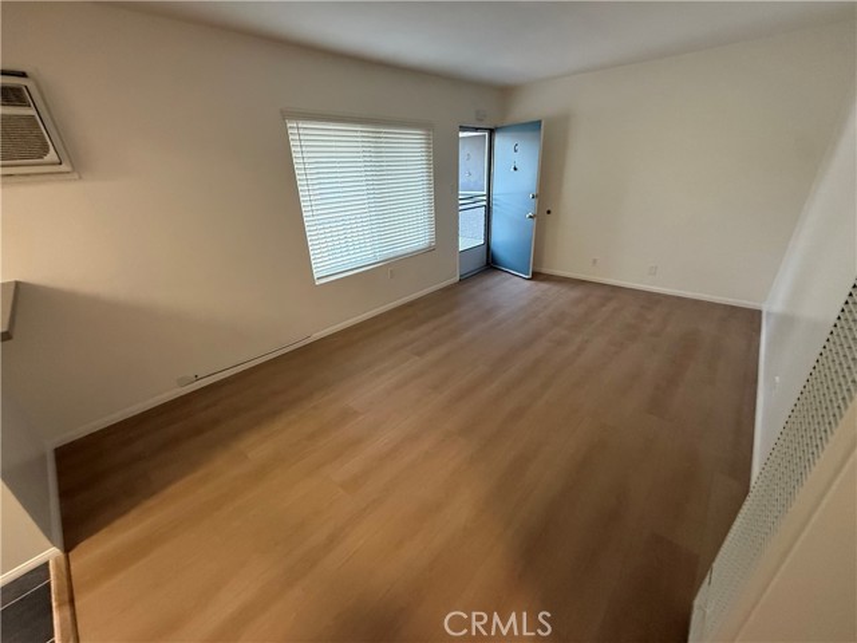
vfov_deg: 85.7
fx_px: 347
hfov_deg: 102.1
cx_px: 428
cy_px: 322
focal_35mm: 14
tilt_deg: -23.4
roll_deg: +3.2
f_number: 2.2
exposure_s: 1/120
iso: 500
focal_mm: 2.22
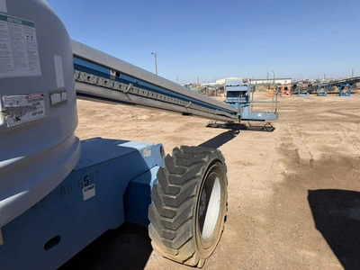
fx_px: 250
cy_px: 135
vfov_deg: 56.8
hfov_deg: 71.6
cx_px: 180
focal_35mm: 24
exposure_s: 1/5714
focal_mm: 6.76
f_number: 1.78
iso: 80
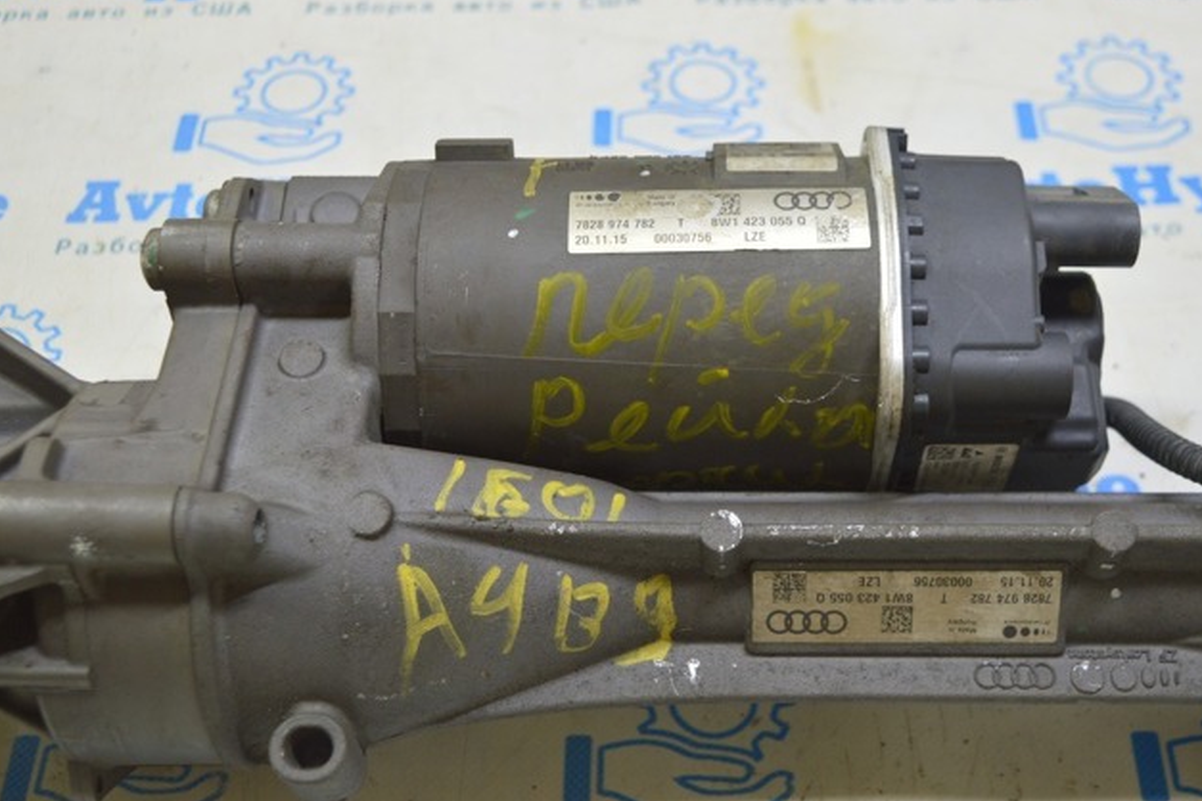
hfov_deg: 38.2
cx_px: 606
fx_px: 1736
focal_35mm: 52
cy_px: 398
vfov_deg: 26.0
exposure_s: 1/20
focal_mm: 34
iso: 400
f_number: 5.6
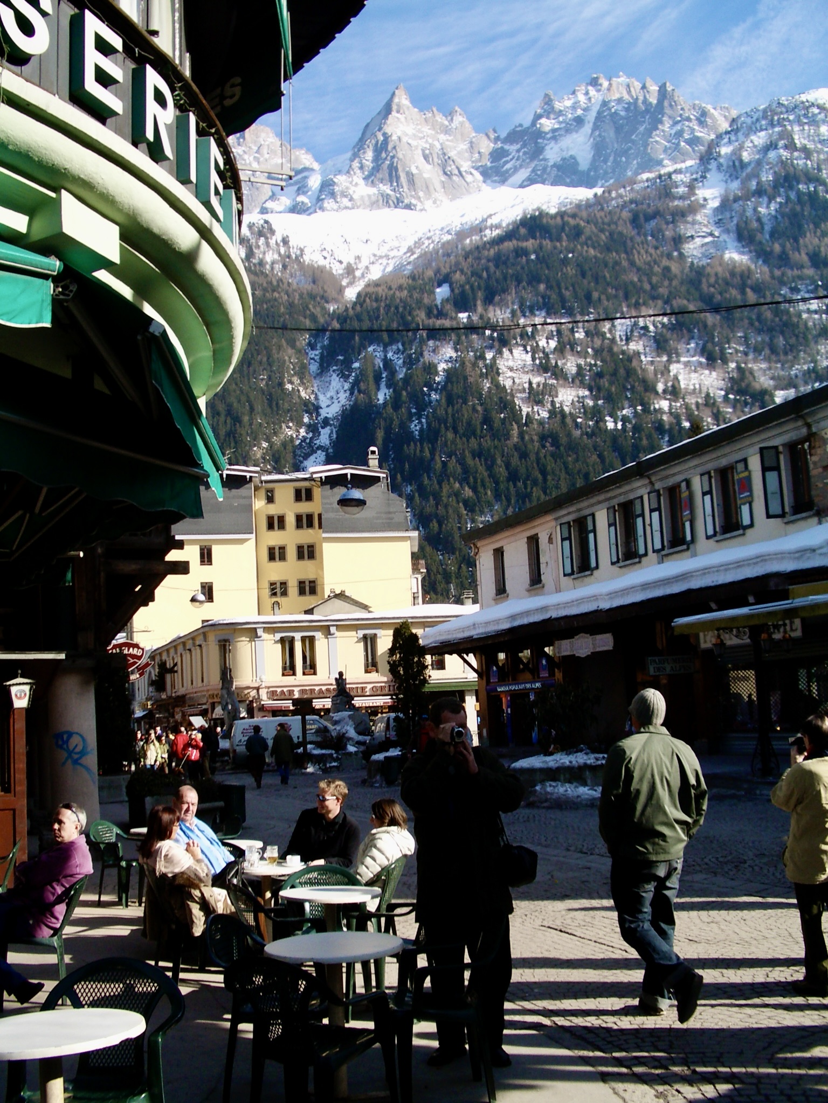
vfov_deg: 52.6
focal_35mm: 35
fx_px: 1116
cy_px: 552
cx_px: 414
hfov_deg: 40.7
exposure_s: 1/320
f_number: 4.3
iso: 80
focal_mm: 5.8
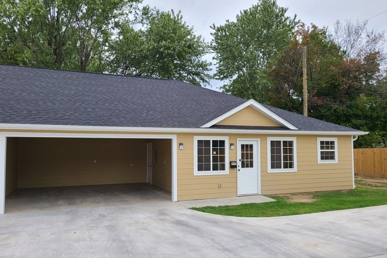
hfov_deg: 65.5
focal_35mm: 28
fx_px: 301
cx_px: 190
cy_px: 143
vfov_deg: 46.3
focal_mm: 5.4
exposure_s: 1/714
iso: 40
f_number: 1.8
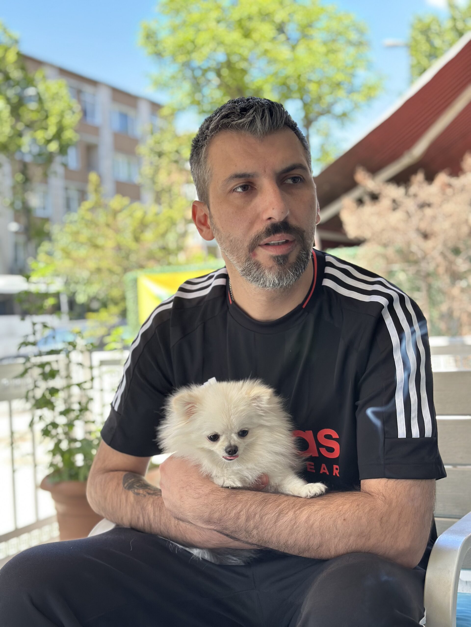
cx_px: 236
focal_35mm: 48
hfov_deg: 30.3
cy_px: 314
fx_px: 871
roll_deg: +1.8
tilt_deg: +0.6
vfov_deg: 39.7
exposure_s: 1/524
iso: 80
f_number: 1.78
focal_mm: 6.86
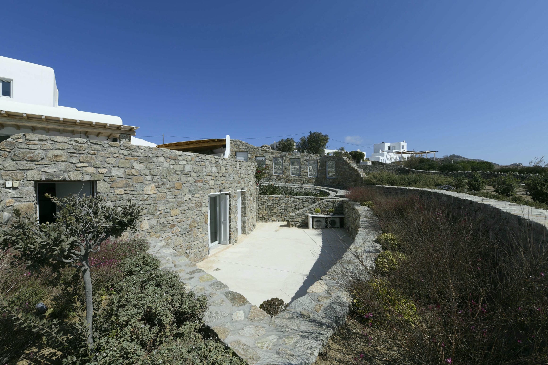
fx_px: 213
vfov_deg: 81.2
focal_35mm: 14
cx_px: 274
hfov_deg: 104.3
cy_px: 182
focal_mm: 14
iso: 100
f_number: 10
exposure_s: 1/400
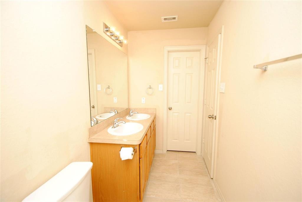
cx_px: 151
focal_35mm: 15
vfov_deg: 77.5
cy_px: 101
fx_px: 126
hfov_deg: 100.3
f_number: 4
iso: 200
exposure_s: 1/60
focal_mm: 10
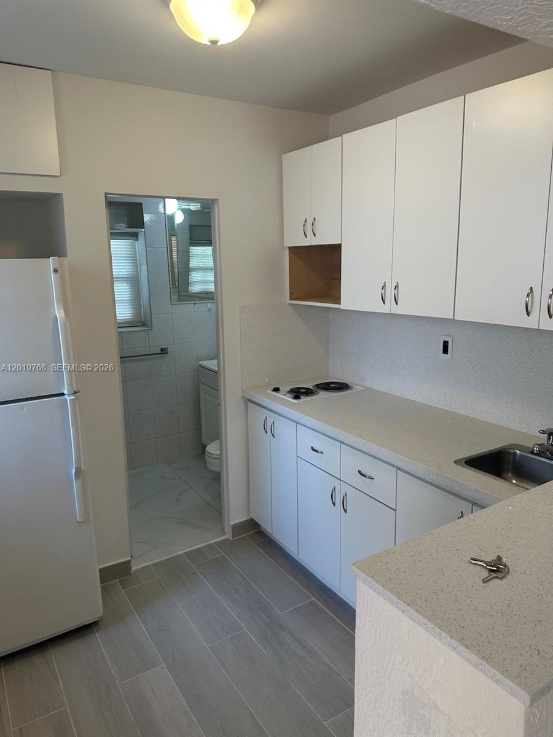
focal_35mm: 24
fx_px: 511
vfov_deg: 71.6
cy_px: 368
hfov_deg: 56.8
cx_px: 276
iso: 125
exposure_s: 1/120
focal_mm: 6.86
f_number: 1.78
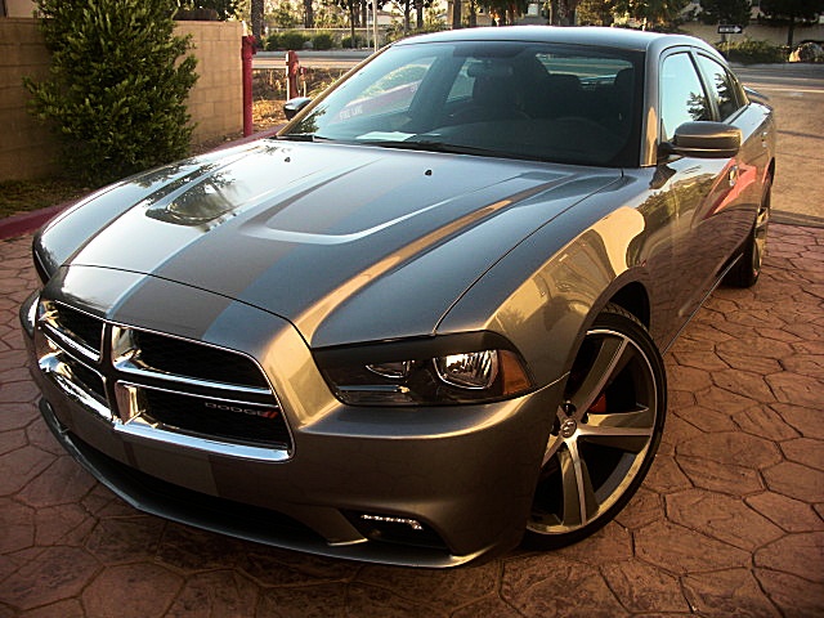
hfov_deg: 51.4
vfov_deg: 39.7
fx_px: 857
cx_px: 412
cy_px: 309
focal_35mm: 36
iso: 50
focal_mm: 6.3
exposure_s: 1/125
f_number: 2.8
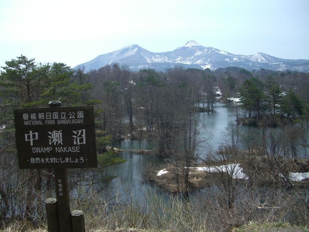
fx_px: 339
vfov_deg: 37.7
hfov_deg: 49.0
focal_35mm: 38
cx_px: 154
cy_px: 116
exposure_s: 1/250
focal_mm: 7.9
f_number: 5.6
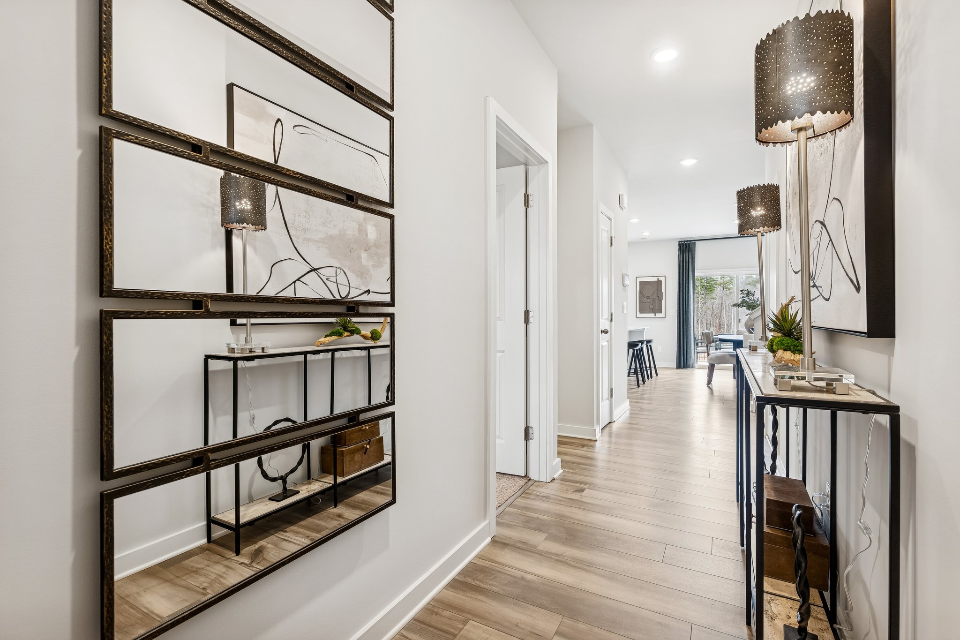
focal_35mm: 16
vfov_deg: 73.7
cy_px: 320
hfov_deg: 96.7
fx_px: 427
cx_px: 480
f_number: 8
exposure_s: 1/5
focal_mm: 16
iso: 400
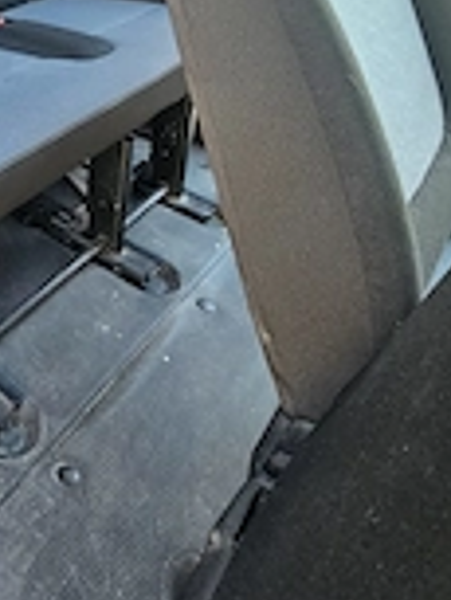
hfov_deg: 33.2
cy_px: -4
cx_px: -106
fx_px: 590
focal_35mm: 34
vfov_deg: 45.3
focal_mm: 2.2
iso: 320
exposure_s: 1/33.3
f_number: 2.2
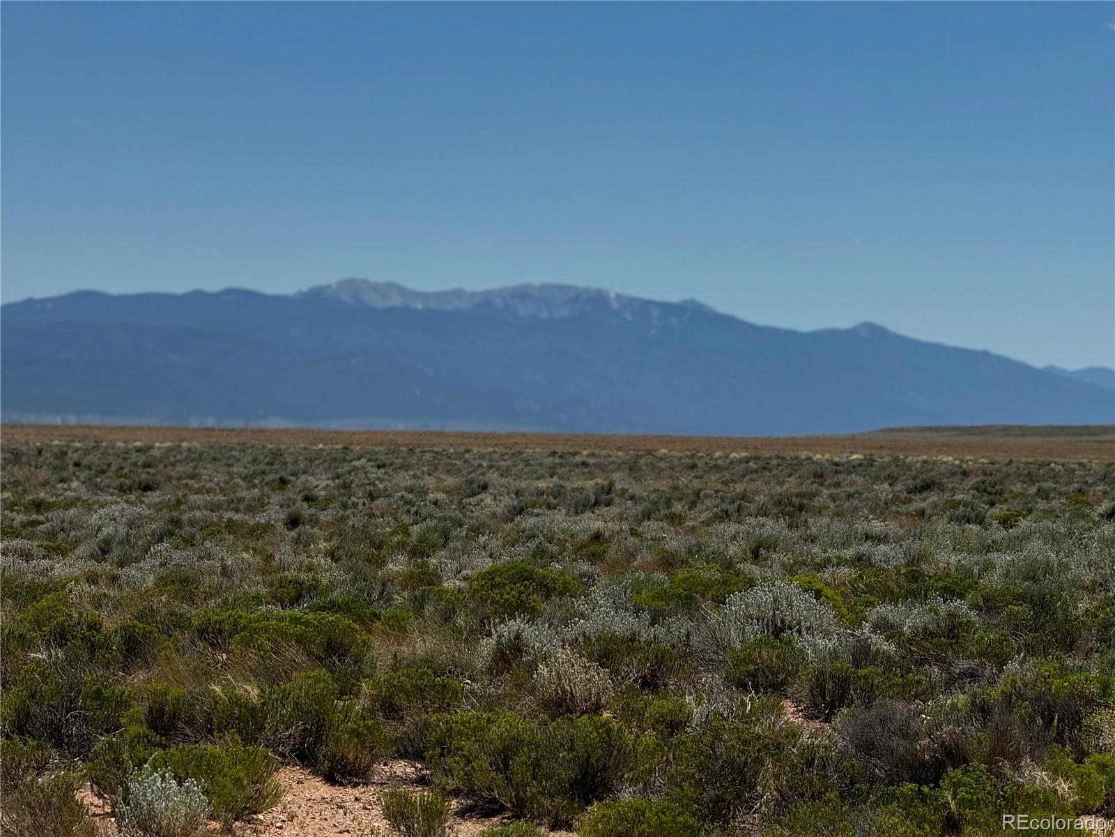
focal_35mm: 120
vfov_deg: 12.3
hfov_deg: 16.4
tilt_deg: -0.1
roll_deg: -1.8
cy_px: 418
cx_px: 558
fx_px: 3865
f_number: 2.8
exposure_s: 1/1969
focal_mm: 15.66
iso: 50
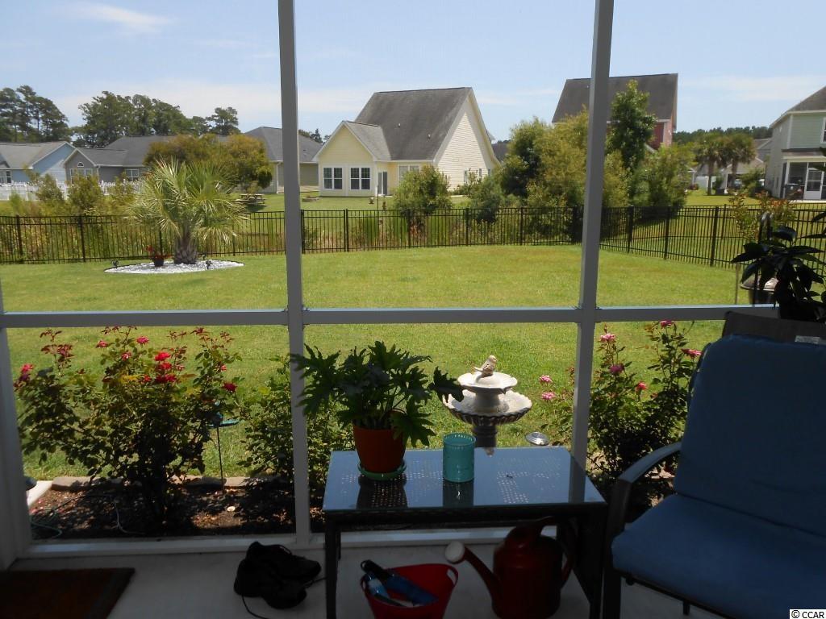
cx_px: 413
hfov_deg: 67.3
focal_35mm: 26
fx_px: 620
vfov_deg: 53.1
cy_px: 310
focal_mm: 4.6
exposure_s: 1/400
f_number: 3.5
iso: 80
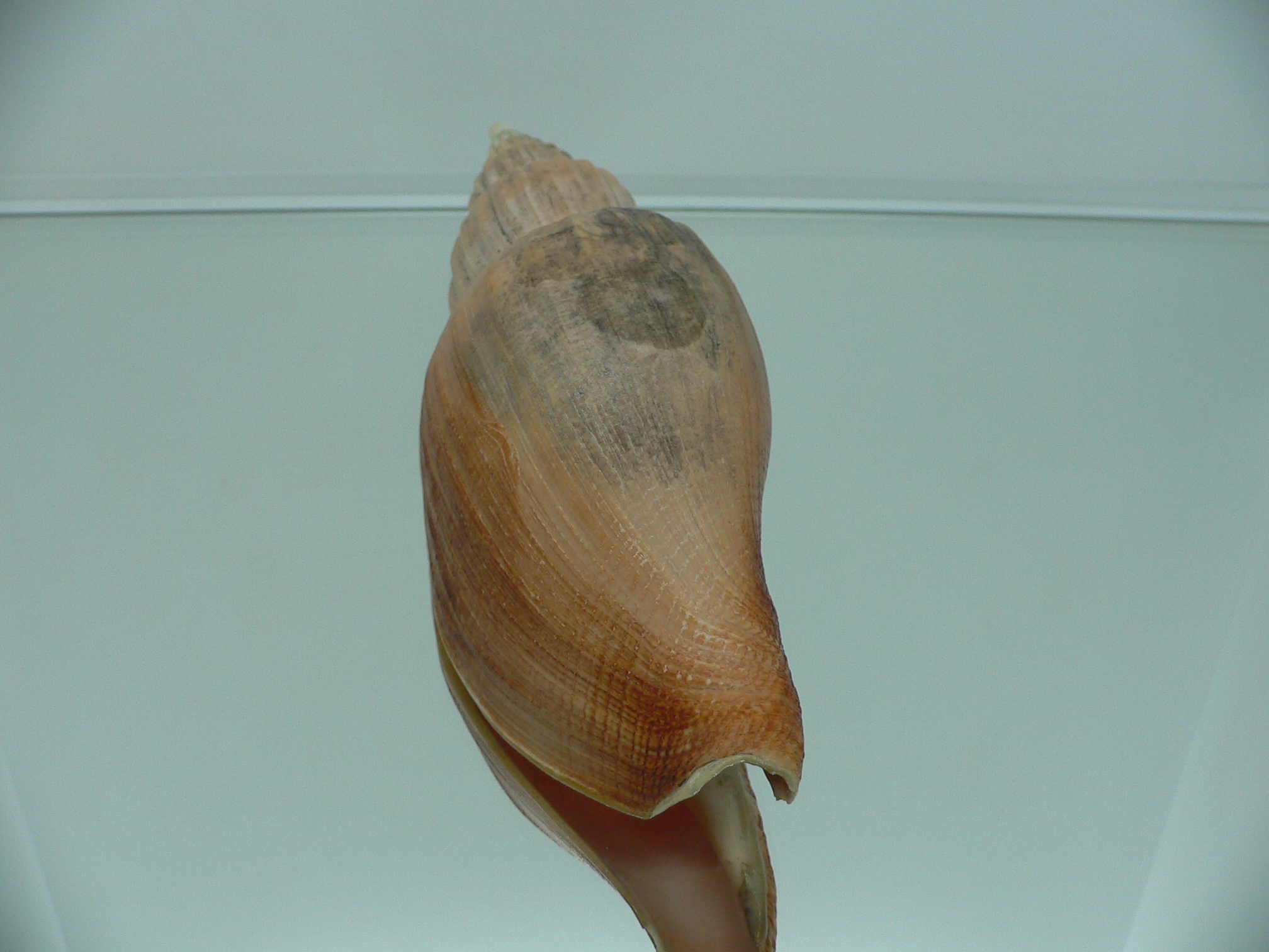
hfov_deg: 52.6
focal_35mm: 35
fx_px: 1283
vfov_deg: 40.7
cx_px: 634
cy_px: 476
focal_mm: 4.6
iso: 80
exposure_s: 1/60
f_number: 2.8
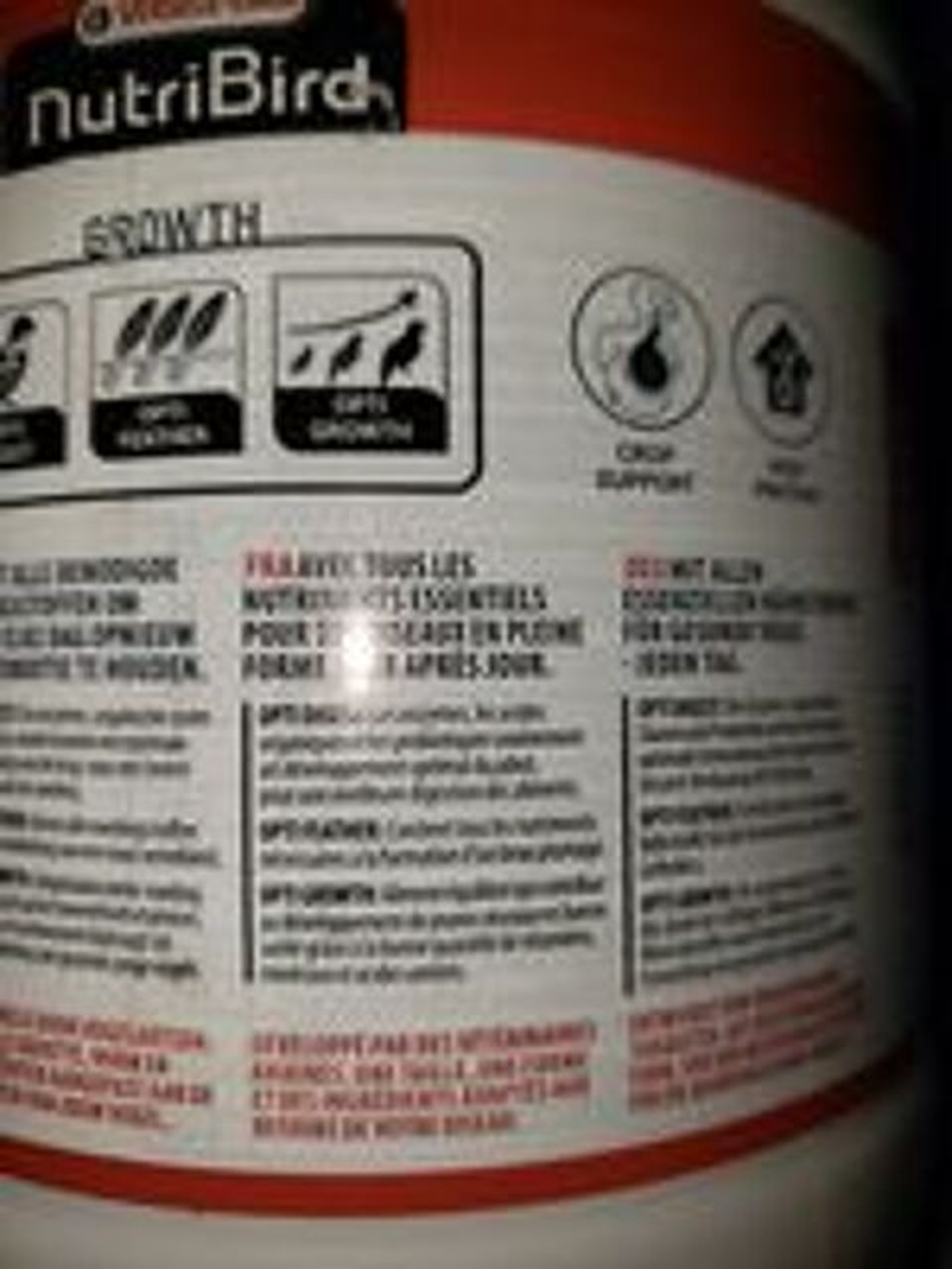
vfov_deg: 67.3
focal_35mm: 26
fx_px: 953
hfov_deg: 53.1
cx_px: 476
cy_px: 634
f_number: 1.5
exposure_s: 1/4349
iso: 50
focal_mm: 4.3
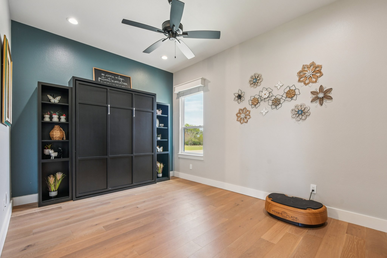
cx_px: 194
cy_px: 129
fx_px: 161
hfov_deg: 100.4
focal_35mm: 15
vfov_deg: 77.3
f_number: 8
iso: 400
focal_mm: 10
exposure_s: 1/13
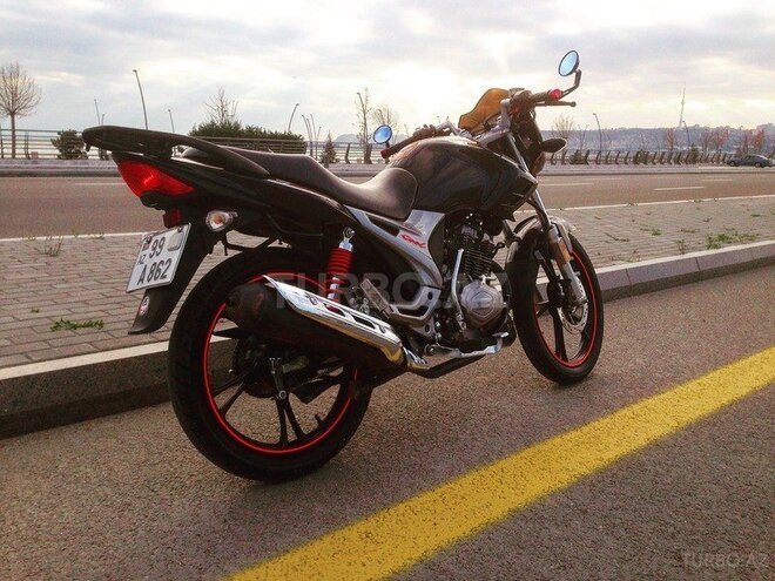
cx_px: 388
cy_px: 290
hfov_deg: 55.4
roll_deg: -2.1
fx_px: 739
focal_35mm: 33
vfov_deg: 42.9
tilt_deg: -9.9
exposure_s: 1/547
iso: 50
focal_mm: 4.12
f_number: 2.4
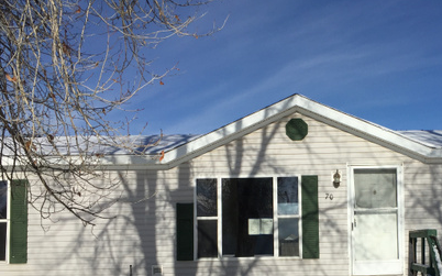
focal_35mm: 49
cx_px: 321
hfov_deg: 40.1
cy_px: 208
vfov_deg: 26.0
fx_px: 590
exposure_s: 1/6623
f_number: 2.2
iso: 32
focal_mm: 4.15
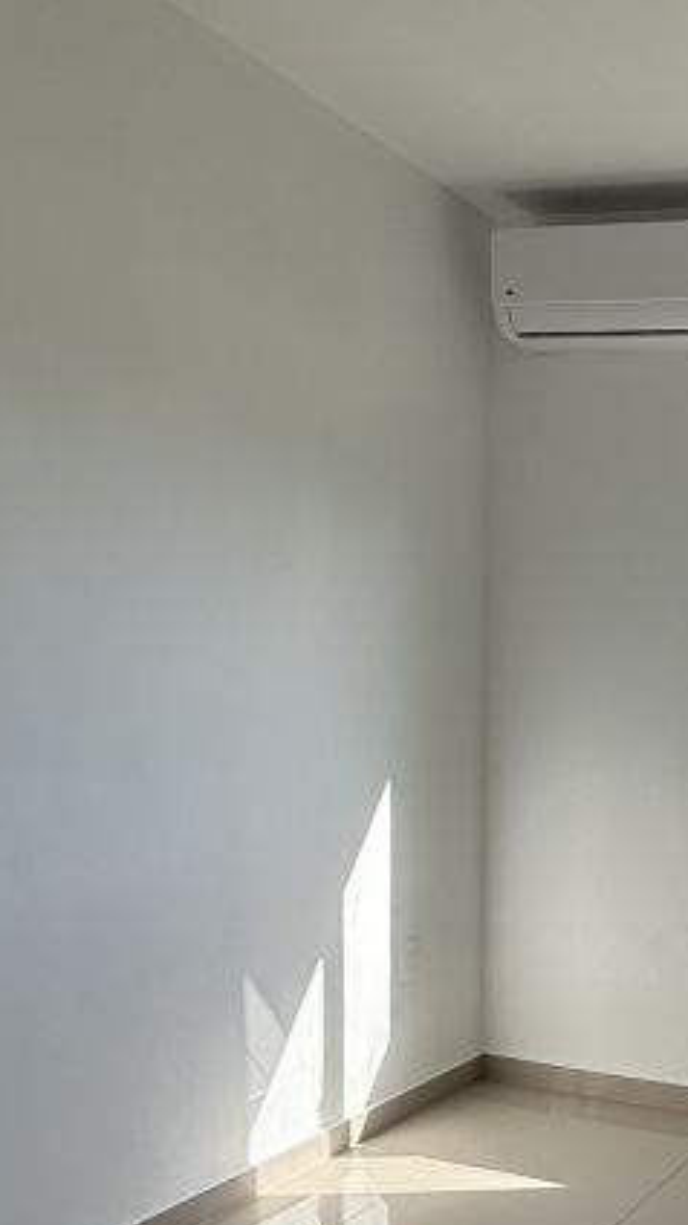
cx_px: 905
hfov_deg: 27.2
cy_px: 826
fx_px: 1169
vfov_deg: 54.1
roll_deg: -3.3
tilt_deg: -5.9
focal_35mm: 36
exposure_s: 1/658
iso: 64
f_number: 2.2
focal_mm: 2.22
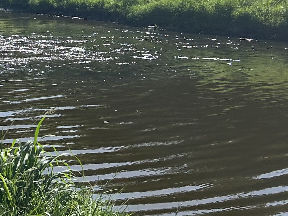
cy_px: 11
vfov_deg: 14.2
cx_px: -253
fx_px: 857
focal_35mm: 103
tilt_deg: -5.7
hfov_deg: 15.8
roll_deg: +1.0
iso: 50
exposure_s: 1/5587
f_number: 1.5
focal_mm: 5.7
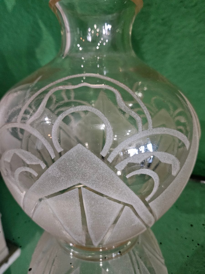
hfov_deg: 58.9
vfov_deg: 73.9
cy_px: 137
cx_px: 102
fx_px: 182
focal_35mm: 23
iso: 640
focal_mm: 5.4
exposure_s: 1/50
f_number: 1.8
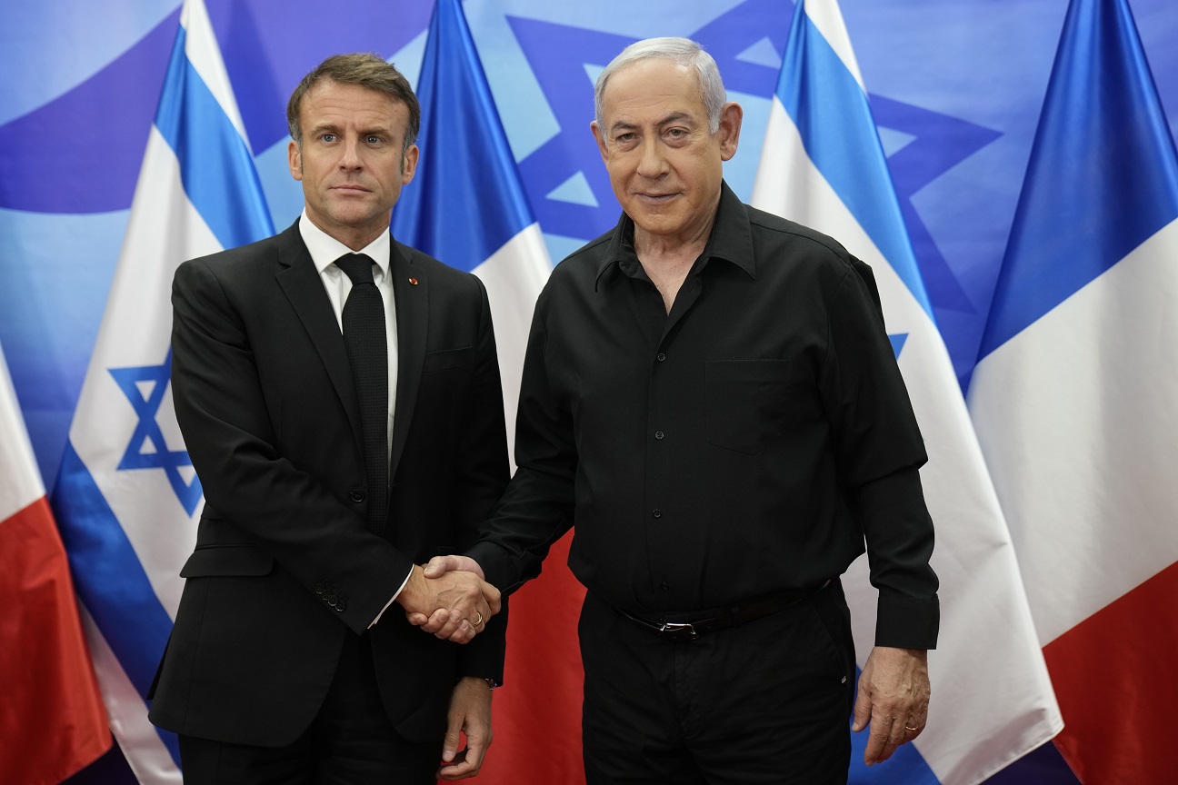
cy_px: 392
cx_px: 589
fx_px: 1734
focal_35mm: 53
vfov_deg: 25.5
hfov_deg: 37.5
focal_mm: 53
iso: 640
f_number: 2.8
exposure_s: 1/250
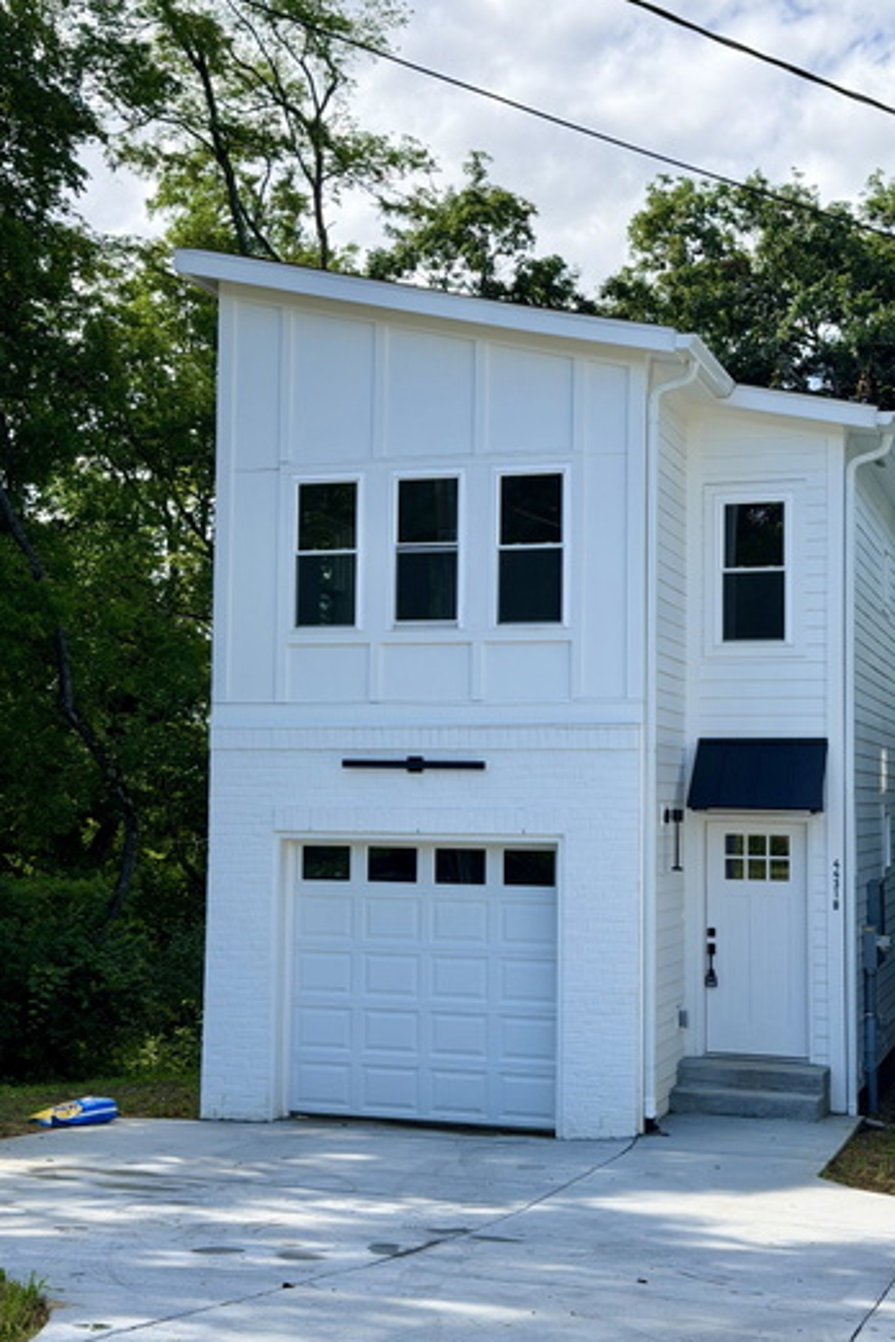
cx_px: 453
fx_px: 1902
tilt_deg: +4.8
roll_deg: +0.3
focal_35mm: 51
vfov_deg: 38.9
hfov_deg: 26.5
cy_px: 677
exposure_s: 1/3534
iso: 100
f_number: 1.78
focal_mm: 6.76
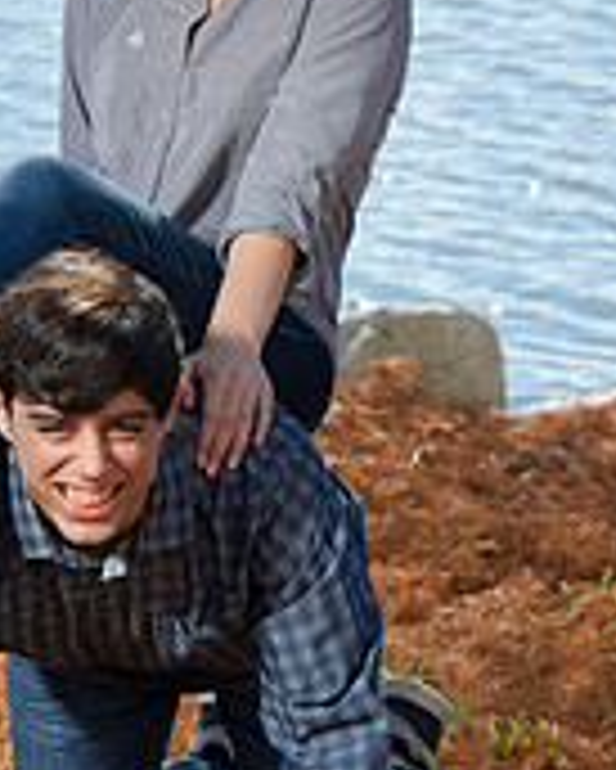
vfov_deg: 5.4
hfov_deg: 4.3
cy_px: 581
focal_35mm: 357
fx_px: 8128
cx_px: 232
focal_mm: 145
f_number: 9
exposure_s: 1/160
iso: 200
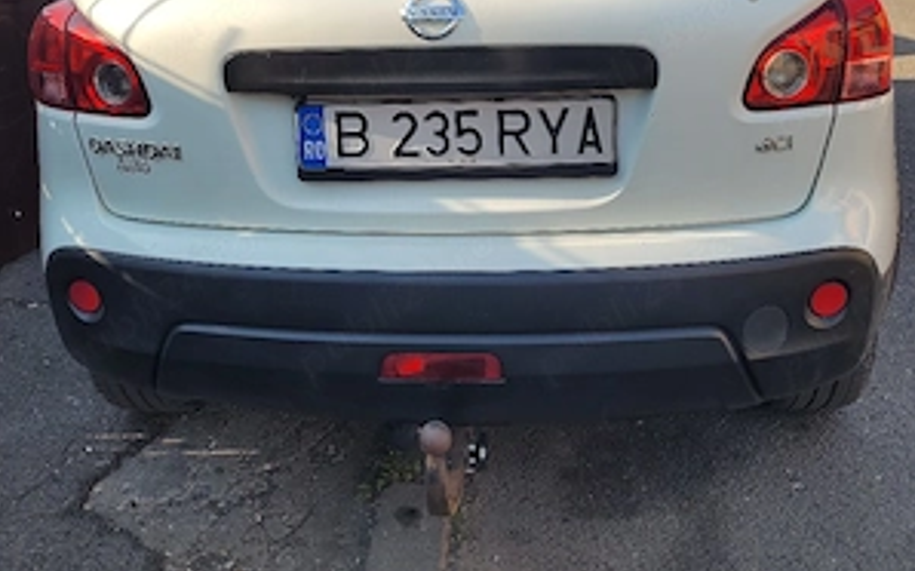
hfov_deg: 52.8
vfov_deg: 33.3
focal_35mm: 37
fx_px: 922
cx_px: 458
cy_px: 101
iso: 40
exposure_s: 1/1111
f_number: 1.8
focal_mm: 5.4
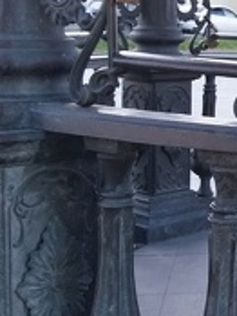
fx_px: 877
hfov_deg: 14.3
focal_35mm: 96
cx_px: 364
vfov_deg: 20.4
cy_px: 117
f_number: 1.9
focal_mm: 3.7
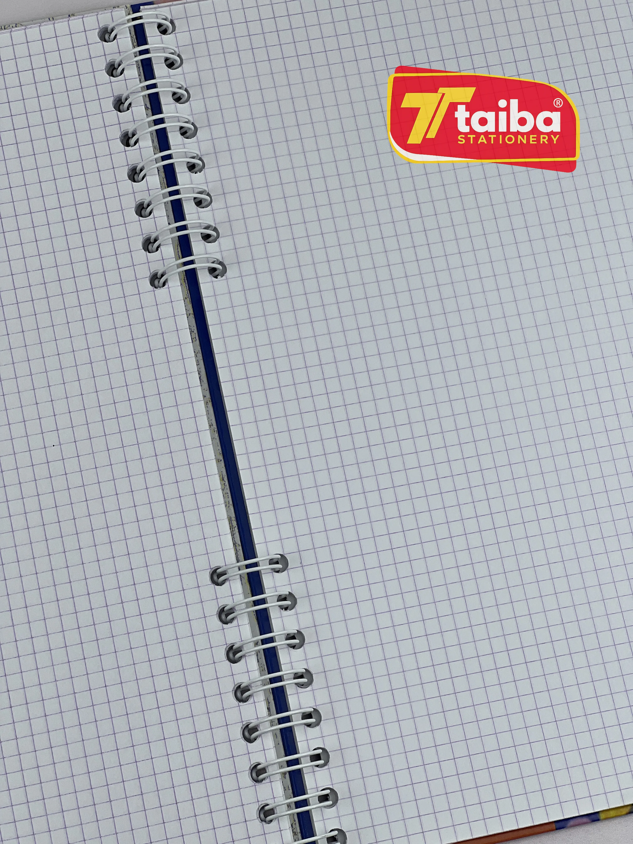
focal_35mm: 77
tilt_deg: -74.9
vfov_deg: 25.3
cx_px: 316
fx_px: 1877
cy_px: 422
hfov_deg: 19.1
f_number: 2.8
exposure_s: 1/373
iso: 32
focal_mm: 9
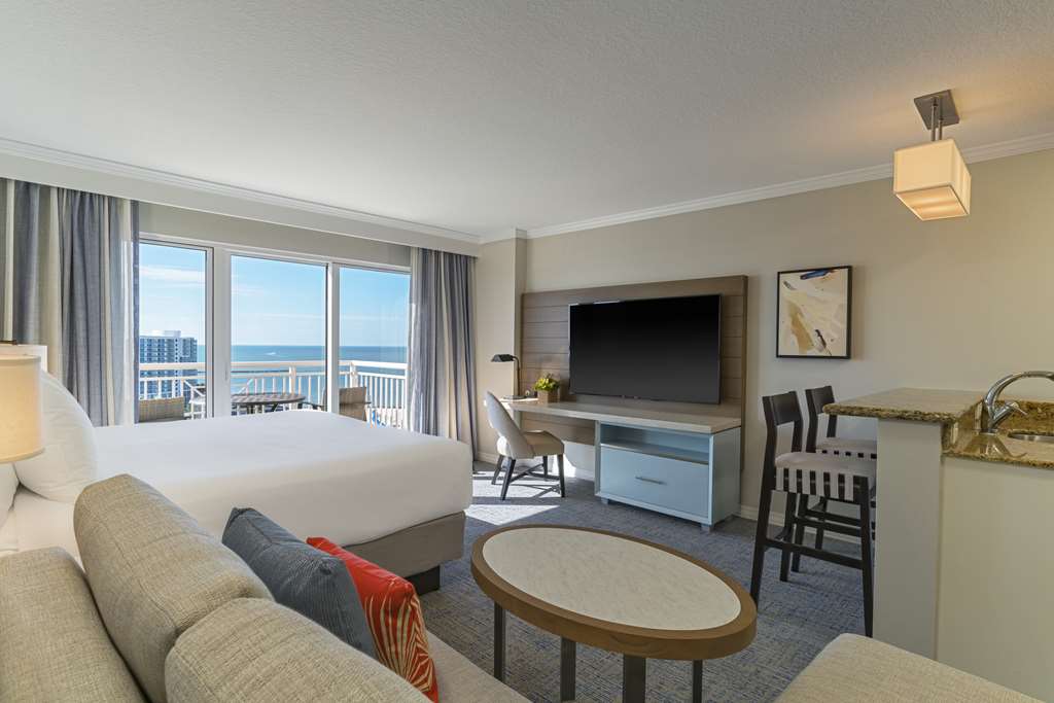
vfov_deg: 67.4
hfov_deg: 90.0
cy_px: 352
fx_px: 527
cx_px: 527
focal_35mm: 18
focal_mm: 18
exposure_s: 1/100
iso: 400
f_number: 10
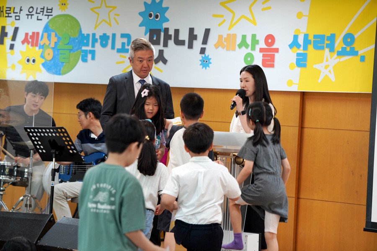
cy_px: 126
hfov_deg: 15.9
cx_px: 188
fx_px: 1351
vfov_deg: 10.6
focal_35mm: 129
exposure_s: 1/160
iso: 1000
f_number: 4
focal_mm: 129
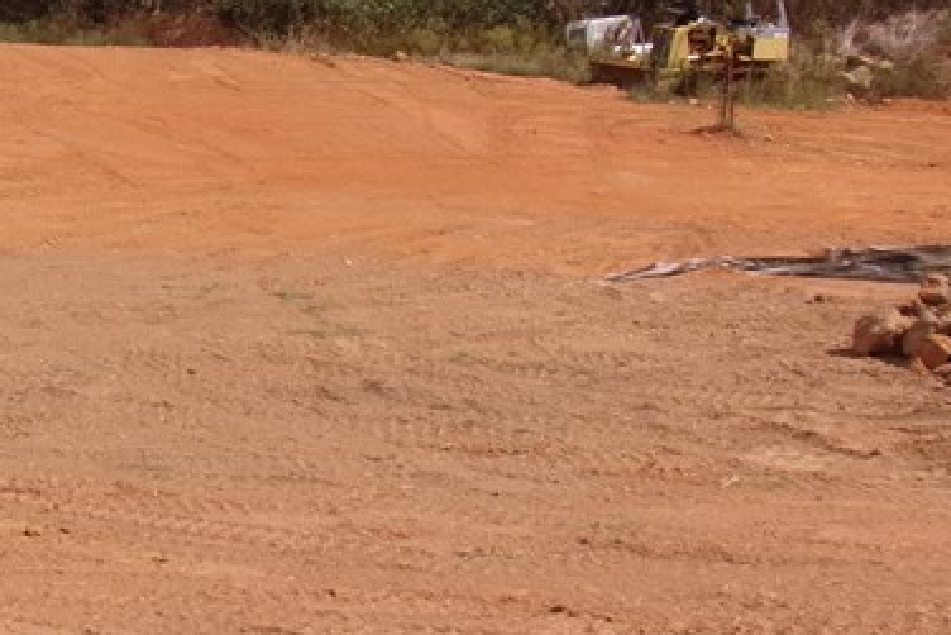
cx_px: -81
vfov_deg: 20.0
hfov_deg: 27.3
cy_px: 336
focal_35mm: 68
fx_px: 1797
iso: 80
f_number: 10.8
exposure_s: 1/150
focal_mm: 4.3
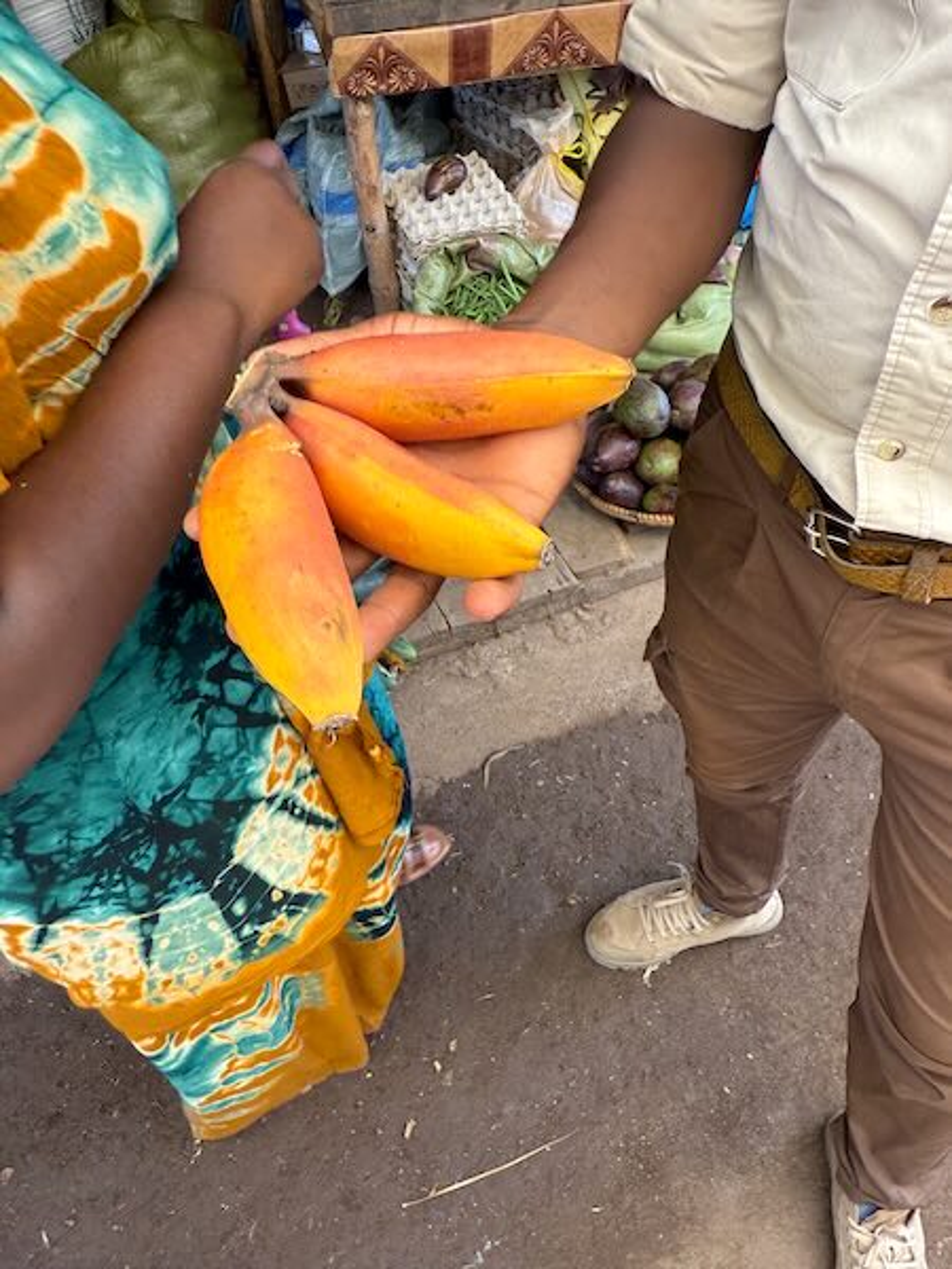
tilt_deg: -48.7
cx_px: 476
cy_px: 634
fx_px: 880
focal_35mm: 24
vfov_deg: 71.6
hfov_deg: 56.8
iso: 125
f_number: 2.2
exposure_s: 1/99
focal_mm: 2.22
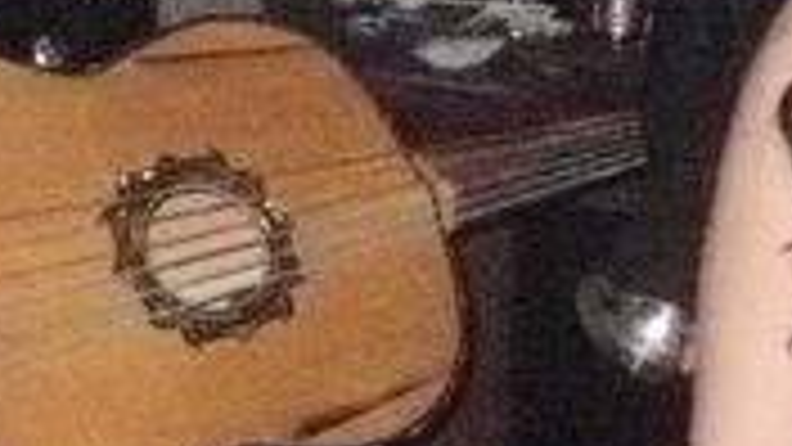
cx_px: 792
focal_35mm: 143
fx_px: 3003
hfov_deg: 14.8
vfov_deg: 8.4
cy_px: -68
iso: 1600
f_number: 3.5
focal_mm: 6.3
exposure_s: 1/30
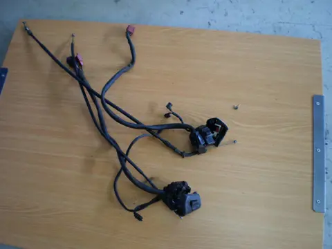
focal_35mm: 36
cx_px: 166
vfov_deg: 39.7
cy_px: 124
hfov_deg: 51.4
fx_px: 345
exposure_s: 1/30
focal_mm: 6.3
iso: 100
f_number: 3.1
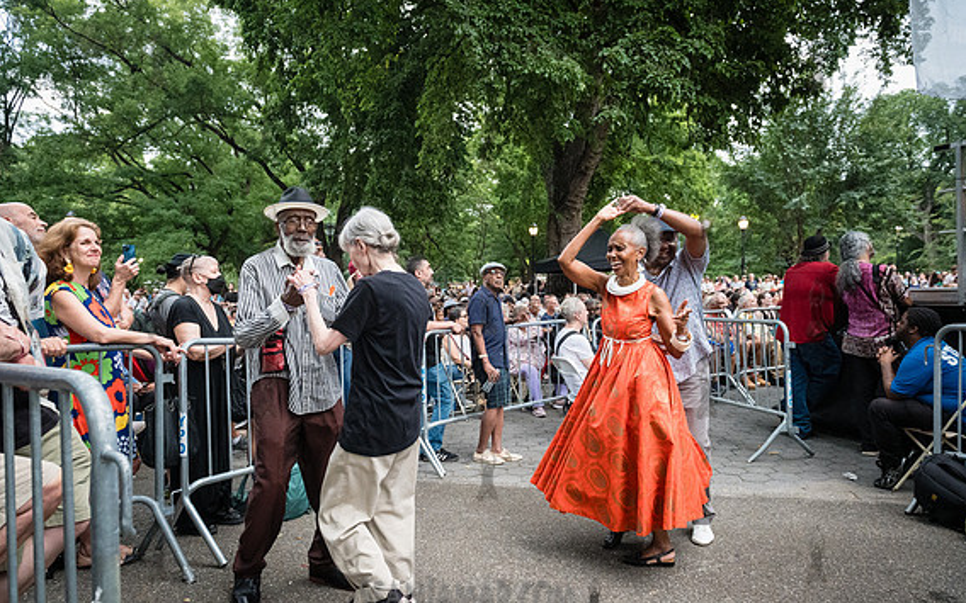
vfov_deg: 49.3
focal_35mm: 25
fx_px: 658
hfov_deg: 72.5
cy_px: 307
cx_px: 486
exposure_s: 1/320
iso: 8000
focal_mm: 24
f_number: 5
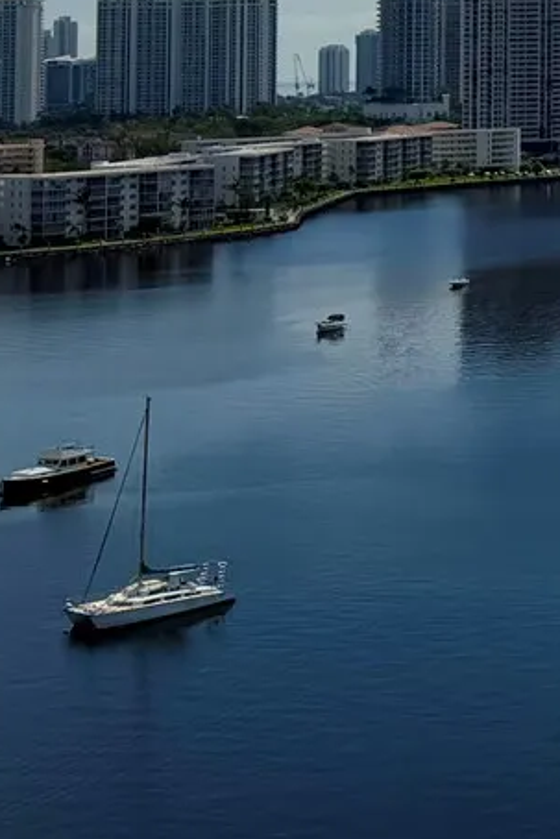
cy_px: -94
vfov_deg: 21.8
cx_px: 1157
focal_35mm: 88
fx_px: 2052
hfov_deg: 13.2
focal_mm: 6.76
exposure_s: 1/17544
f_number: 1.78
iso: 80
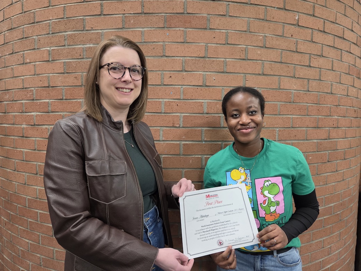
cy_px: 136
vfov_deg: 58.9
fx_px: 240
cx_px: 180
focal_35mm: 23
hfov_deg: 73.9
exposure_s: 1/120
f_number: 1.8
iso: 500
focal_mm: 5.4
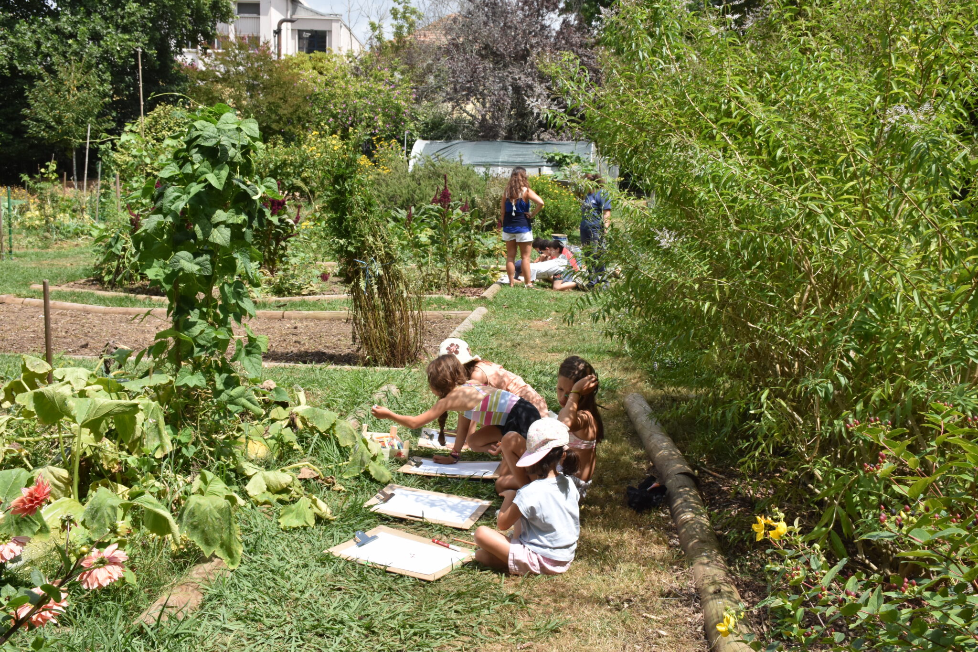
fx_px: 1059
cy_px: 326
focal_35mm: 39
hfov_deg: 49.6
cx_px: 489
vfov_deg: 34.2
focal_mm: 26
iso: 560
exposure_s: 1/640
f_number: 13
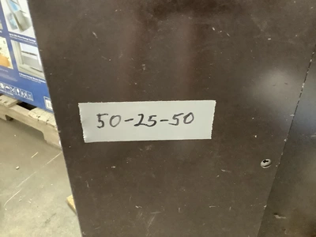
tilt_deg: -34.7
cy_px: 118
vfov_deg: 45.4
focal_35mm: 31
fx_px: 283
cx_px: 158
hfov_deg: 58.4
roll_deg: -3.2
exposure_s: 1/17
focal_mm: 3.3
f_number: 2.4
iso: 800
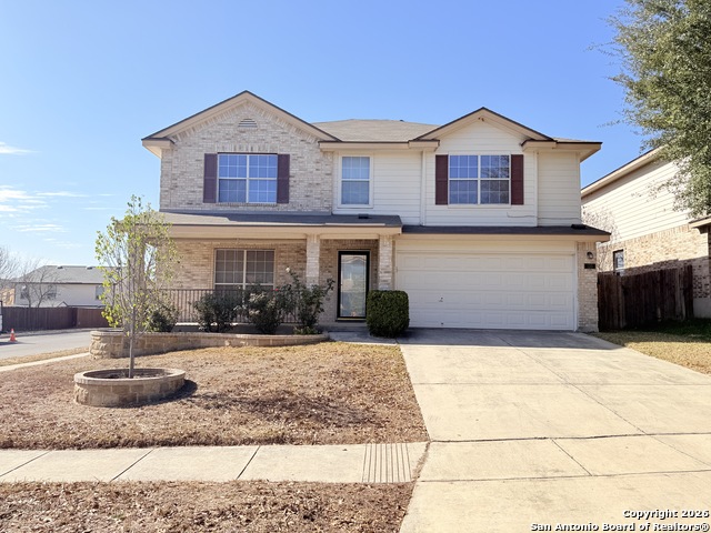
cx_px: 356
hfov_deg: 71.6
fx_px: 493
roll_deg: -1.3
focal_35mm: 24
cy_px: 266
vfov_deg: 56.8
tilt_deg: +5.3
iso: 80
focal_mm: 6.76
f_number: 1.78
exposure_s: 1/4673
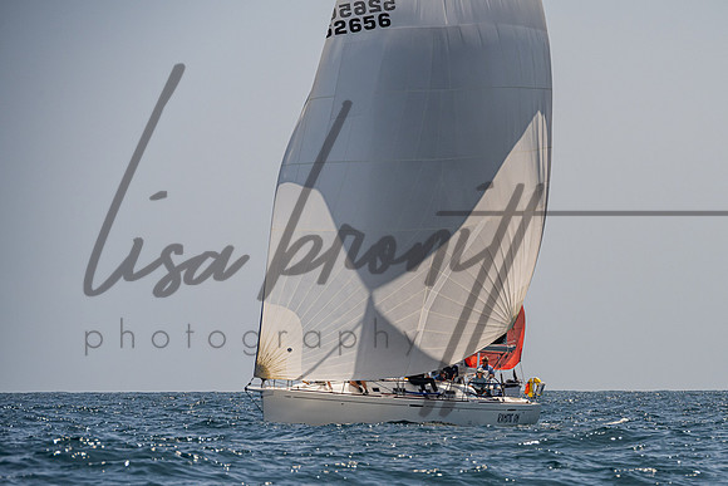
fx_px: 5422
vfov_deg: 5.1
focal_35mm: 268
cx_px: 486
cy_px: 324
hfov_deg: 7.7
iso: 400
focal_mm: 200
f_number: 8
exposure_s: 1/2500
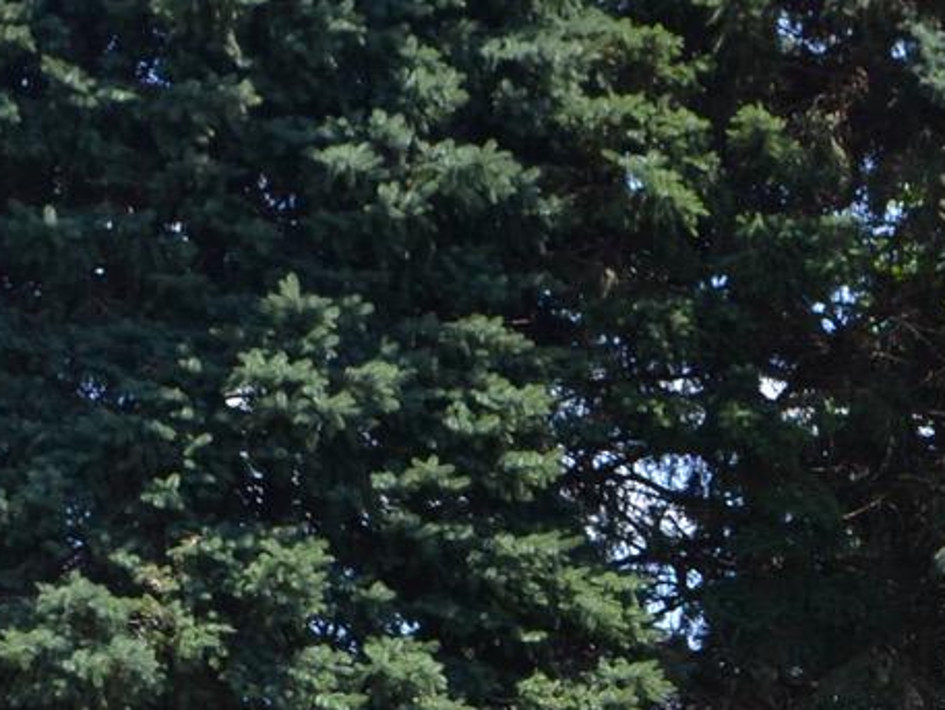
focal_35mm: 155
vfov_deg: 9.5
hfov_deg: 12.5
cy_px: 800
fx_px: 4233
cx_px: 1001
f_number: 6.3
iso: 100
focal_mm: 24
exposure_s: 1/160
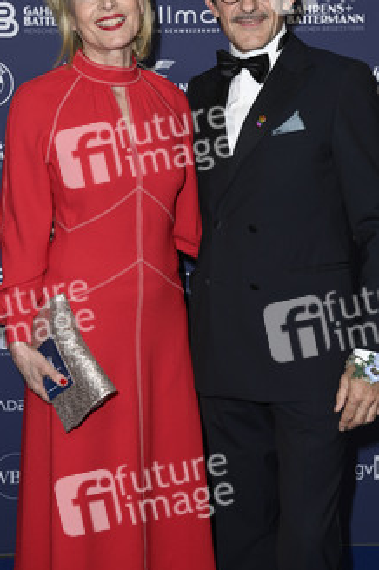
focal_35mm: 67
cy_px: 235
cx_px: 195
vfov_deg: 30.0
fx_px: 1060
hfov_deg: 20.3
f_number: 5.6
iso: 320
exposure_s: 1/250
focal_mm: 55
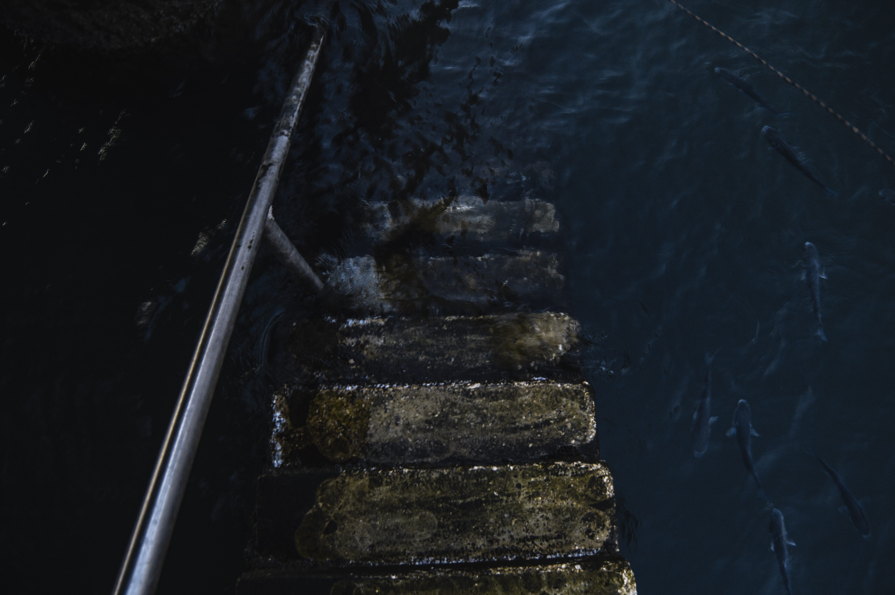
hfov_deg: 67.4
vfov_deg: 47.8
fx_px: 671
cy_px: 298
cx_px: 448
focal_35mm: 27
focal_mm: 18
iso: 200
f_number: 4
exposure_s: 1/20
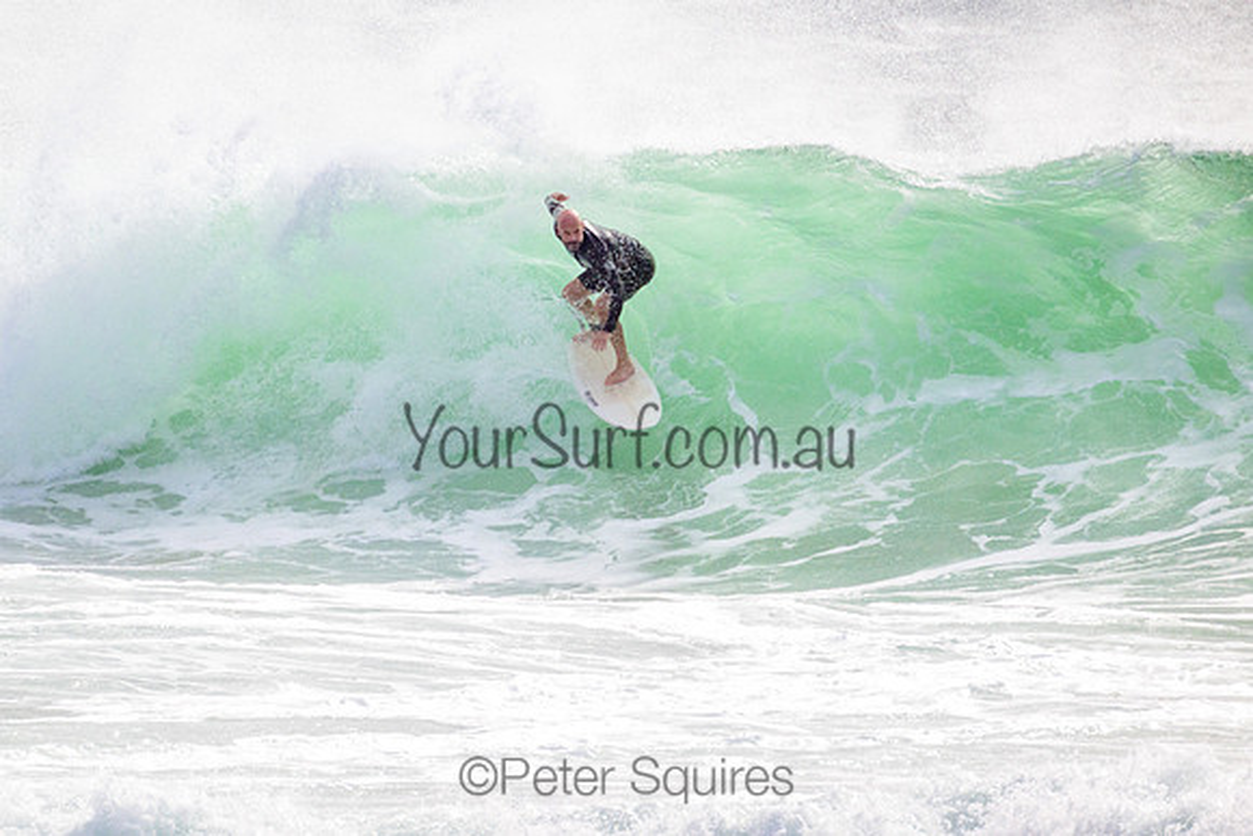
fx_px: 35976
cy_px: 296
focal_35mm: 1033
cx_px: 542
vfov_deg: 1.3
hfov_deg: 2.0
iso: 720
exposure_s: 1/2000
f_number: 11
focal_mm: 800
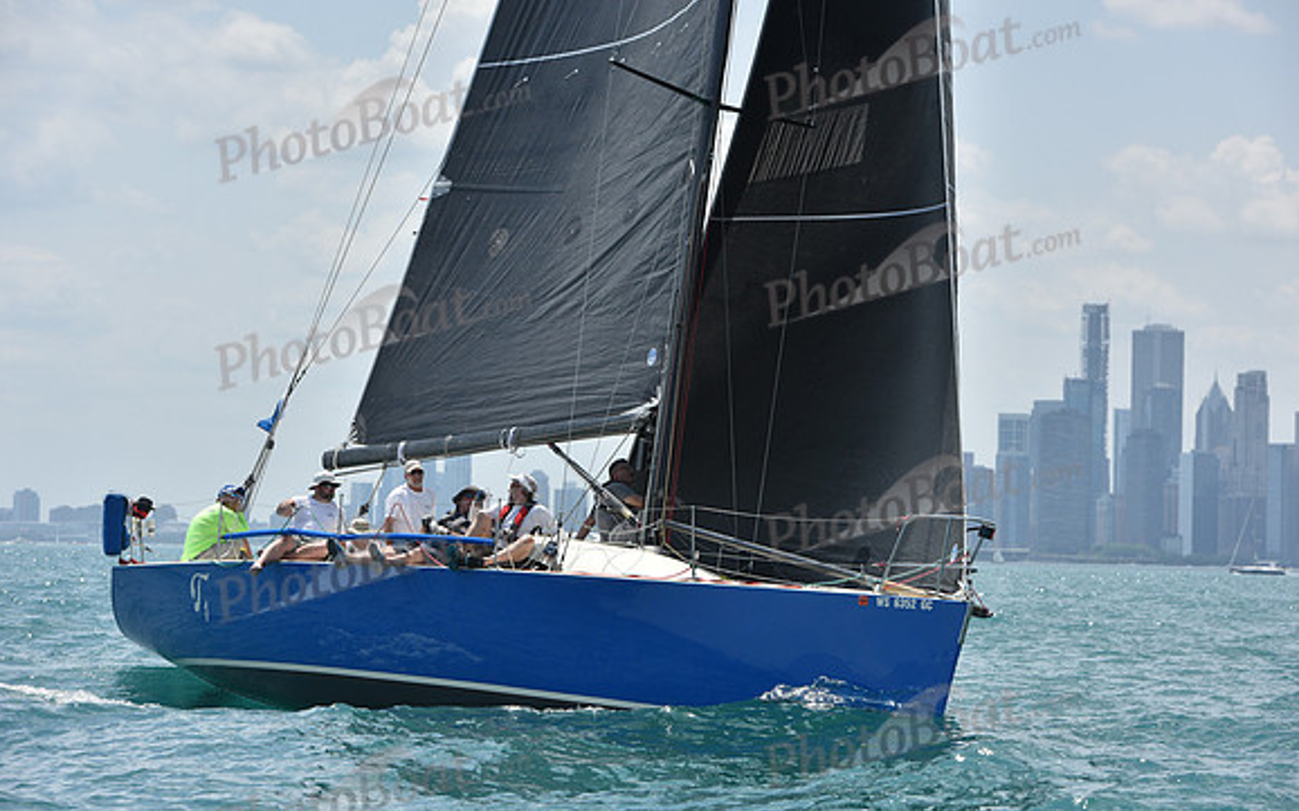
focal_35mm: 133
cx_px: 650
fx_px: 4708
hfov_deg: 15.7
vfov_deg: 9.9
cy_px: 417
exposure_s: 1/1250
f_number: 8
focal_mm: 130
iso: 250
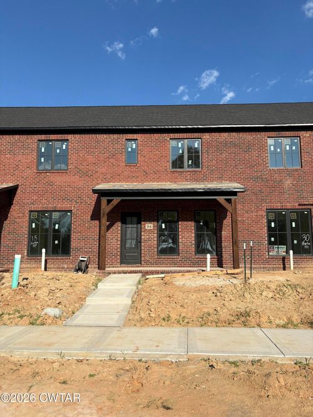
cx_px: 156
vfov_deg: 67.3
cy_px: 208
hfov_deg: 53.0
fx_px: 314
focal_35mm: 26
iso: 50
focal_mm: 5.96
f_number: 1.6
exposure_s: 1/4065
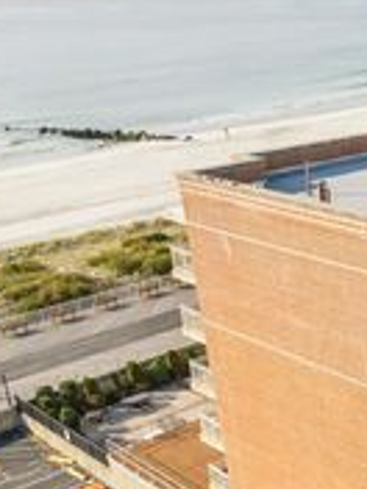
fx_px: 848
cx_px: 567
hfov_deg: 20.5
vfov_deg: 32.0
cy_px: 304
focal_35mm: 60
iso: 110
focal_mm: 8.38
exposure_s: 1/1600
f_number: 2.4
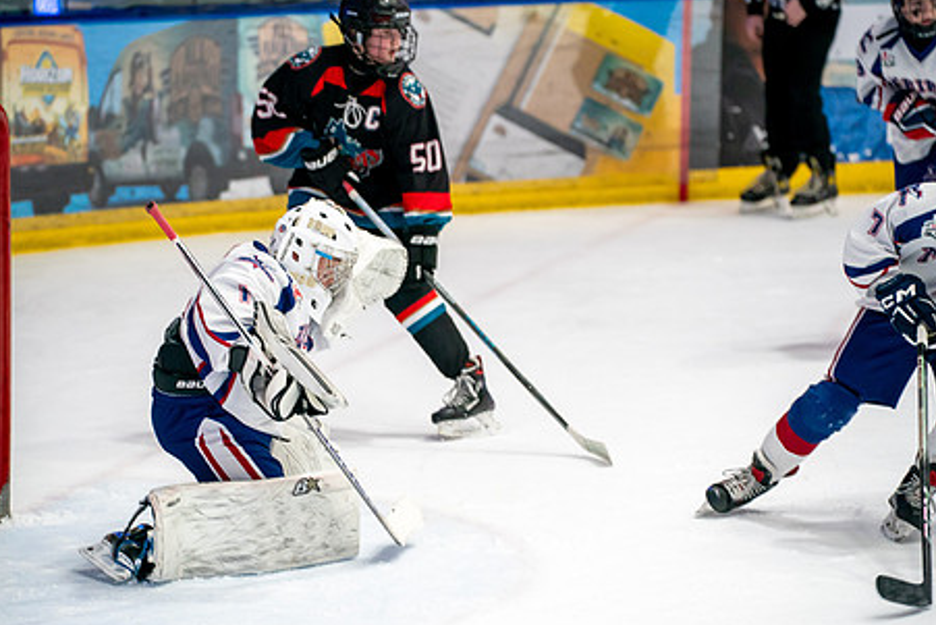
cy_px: 354
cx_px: 428
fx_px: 5019
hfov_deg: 10.7
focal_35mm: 193
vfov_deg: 7.1
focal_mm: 150
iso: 3200
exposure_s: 1/800
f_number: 3.2
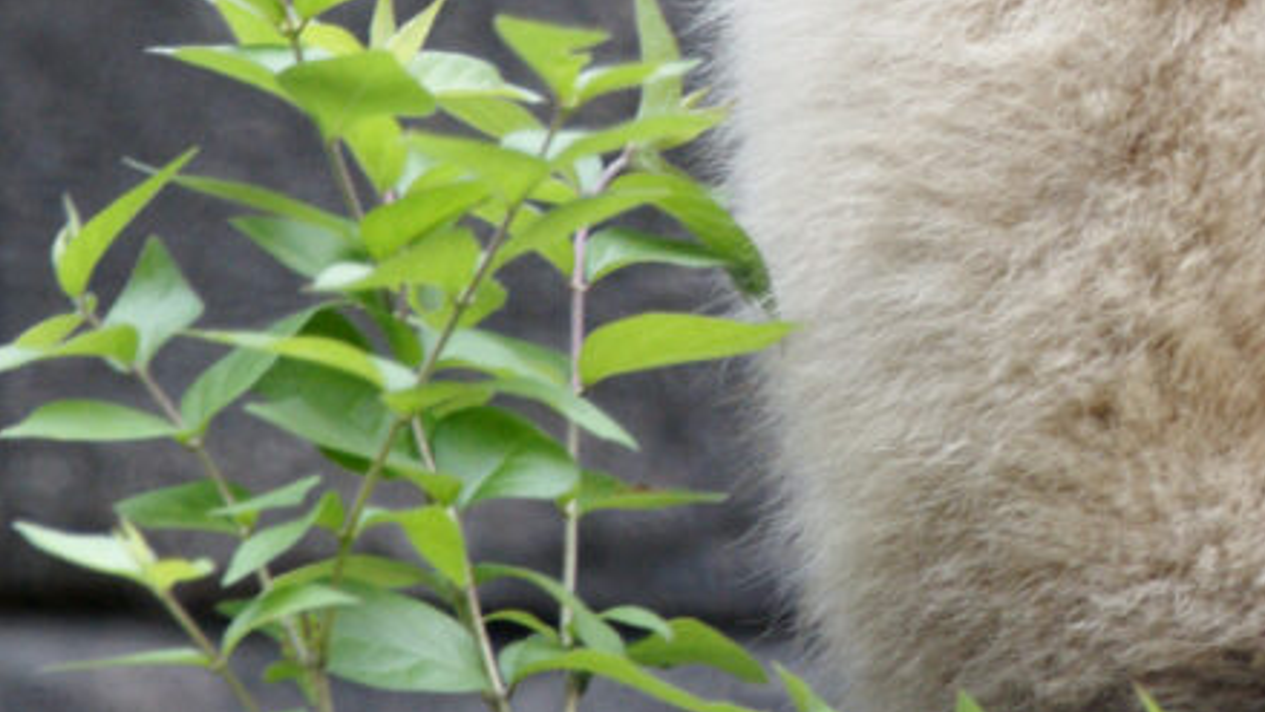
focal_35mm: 978
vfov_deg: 1.2
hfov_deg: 2.2
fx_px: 32807
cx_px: 1426
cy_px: -154
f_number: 5.6
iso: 400
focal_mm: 400
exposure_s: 1/60
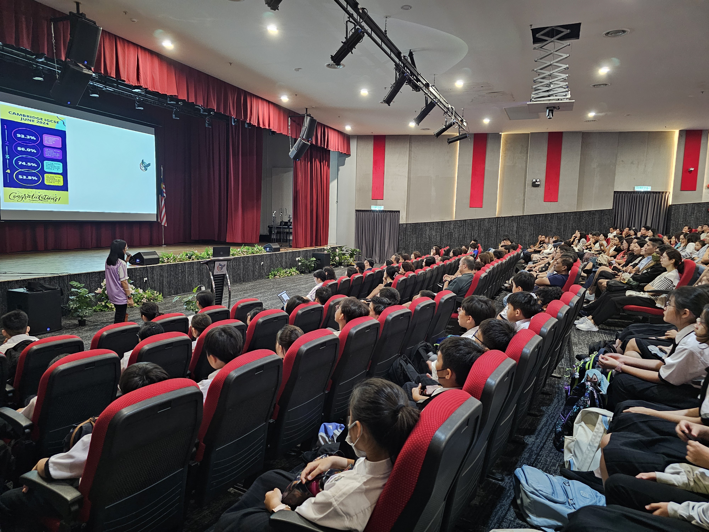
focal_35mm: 23
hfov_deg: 73.9
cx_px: 354
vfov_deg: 58.9
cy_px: 266
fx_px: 471
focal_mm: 6.3
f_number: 1.7
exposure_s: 1/25
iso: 1000
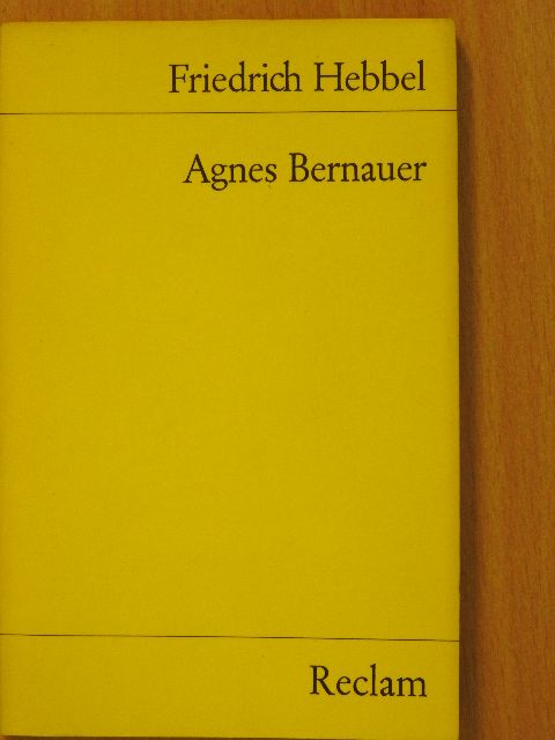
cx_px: 278
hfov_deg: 24.4
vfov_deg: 32.2
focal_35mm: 60
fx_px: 1283
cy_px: 370
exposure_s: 1/25
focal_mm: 10.7
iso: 400
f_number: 4.2
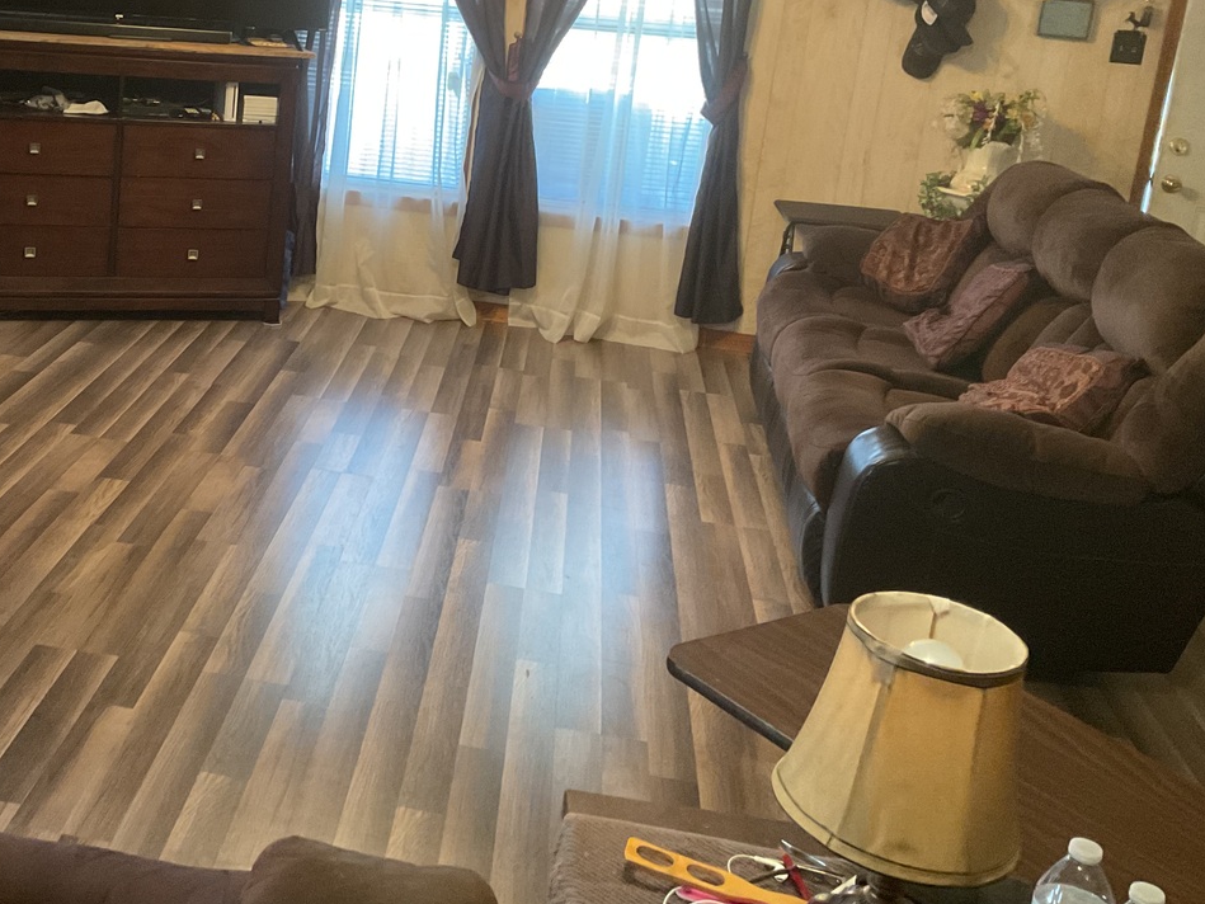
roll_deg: -4.7
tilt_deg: -13.9
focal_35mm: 44
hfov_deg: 41.9
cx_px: 336
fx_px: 1532
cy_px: 277
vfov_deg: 32.5
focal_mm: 3
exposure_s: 1/60
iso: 250
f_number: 1.8
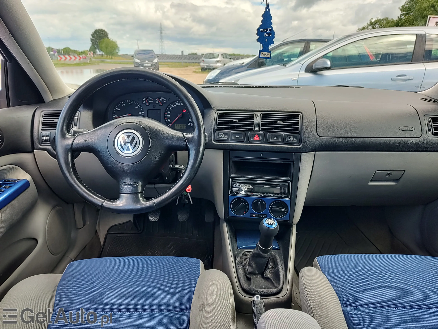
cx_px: 219
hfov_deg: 73.9
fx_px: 291
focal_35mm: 23
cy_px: 164
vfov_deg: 58.9
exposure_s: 1/429
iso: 100
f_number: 1.8
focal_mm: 5.56
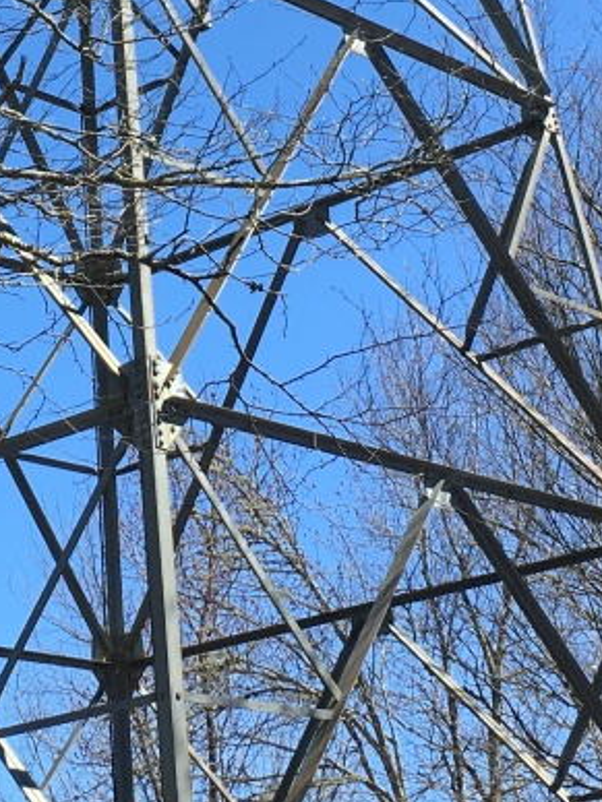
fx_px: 2365
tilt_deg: +25.0
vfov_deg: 19.0
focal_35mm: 102
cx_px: 122
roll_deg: +4.7
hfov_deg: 14.4
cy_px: 117
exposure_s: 1/746
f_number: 2.2
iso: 25
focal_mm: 4.15
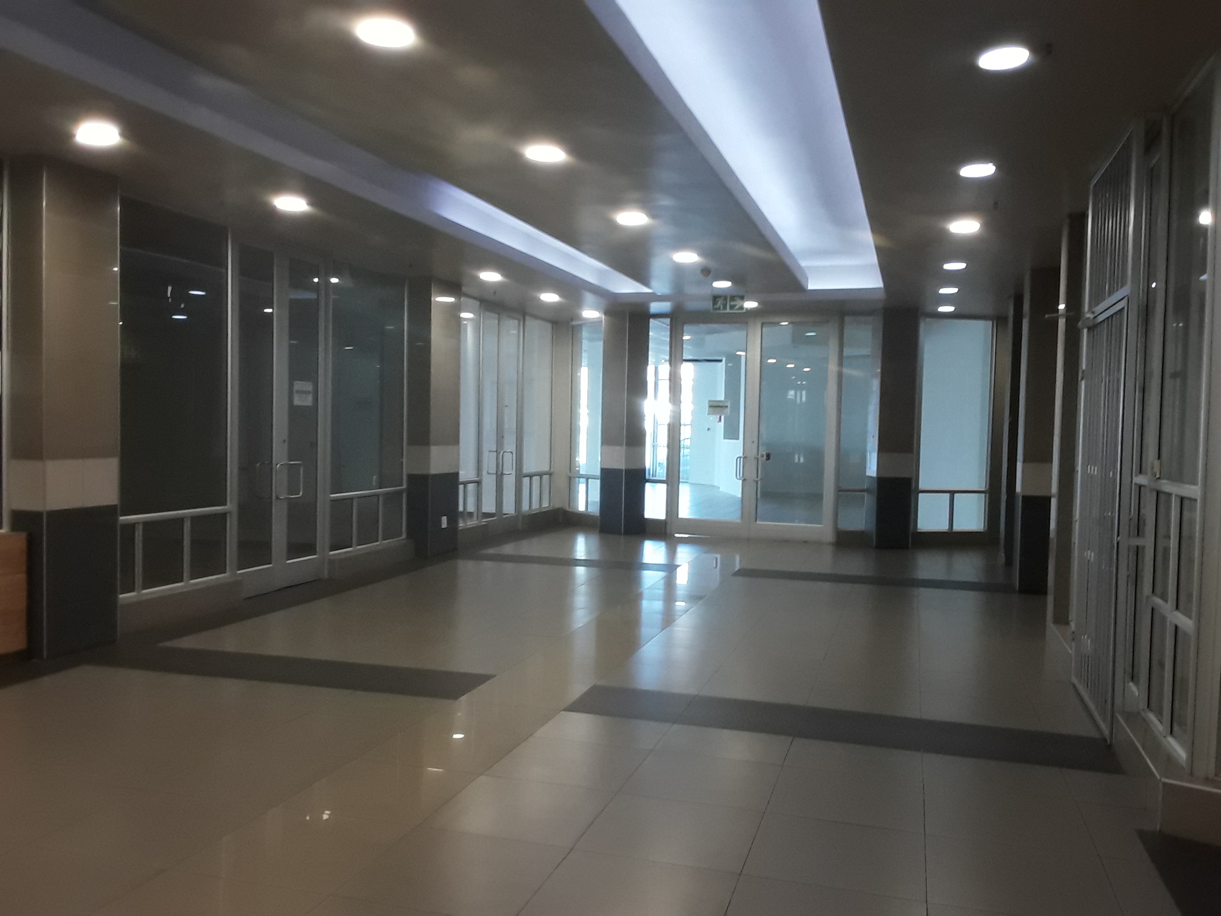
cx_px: 610
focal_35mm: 30
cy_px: 458
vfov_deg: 46.8
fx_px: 1058
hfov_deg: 60.0
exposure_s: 1/50
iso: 100
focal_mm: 2.2
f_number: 1.9
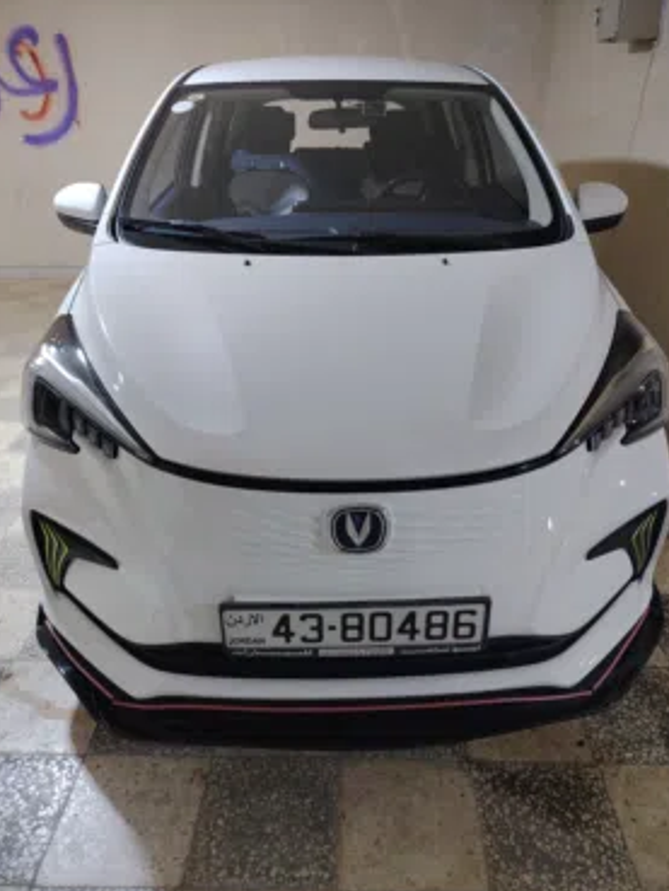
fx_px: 670
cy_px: 459
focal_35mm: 26
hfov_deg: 53.1
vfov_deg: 67.3
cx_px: 343
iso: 1400
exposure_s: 1/25
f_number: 1.75
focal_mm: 5.25
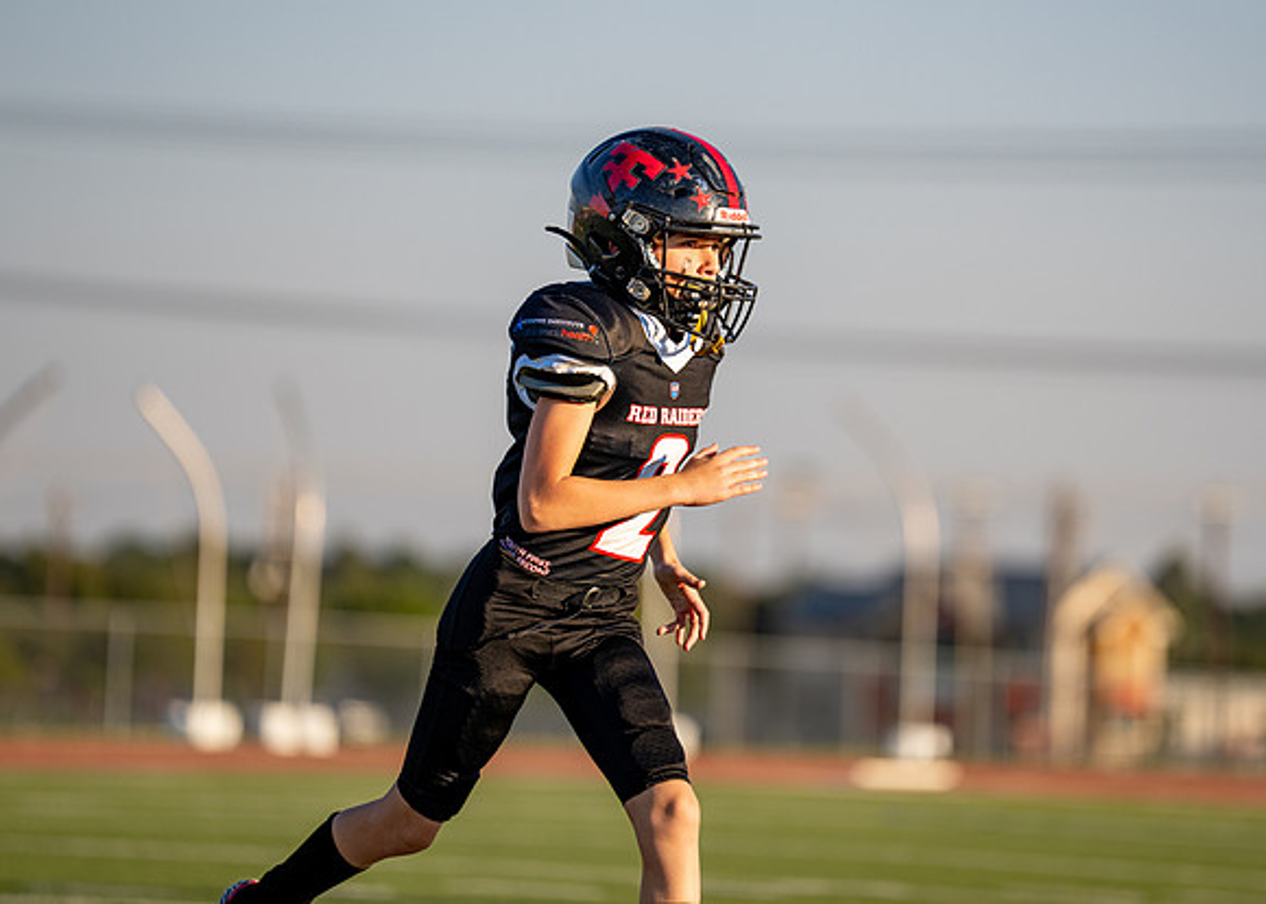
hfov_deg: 8.4
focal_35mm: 240
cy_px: 387
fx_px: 8617
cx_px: 724
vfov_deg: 6.0
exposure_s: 1/1600
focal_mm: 200
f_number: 2.8
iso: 100
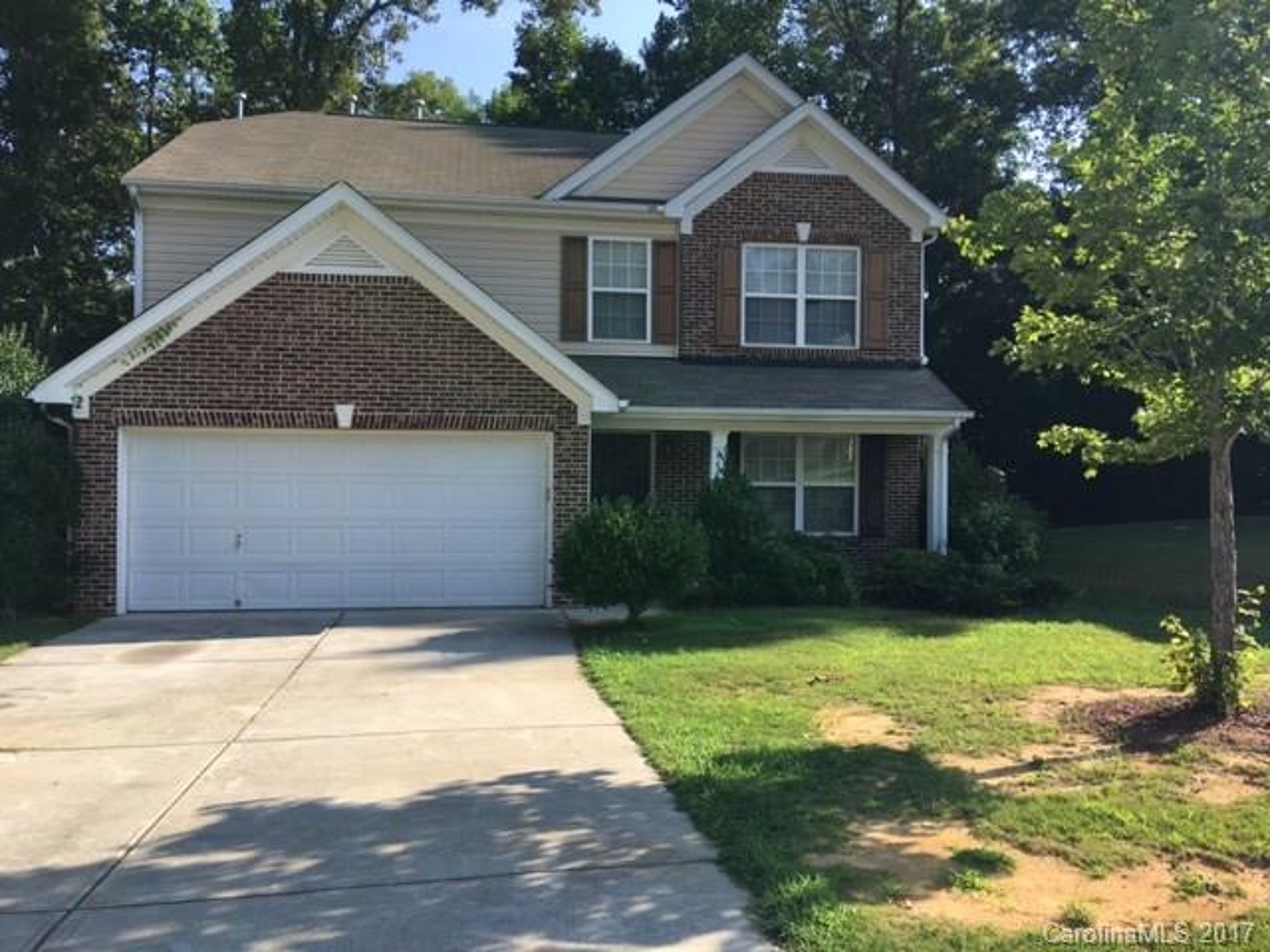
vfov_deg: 48.2
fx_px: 1064
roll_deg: -0.8
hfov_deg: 61.7
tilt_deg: +1.0
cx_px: 635
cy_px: 476
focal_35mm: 29
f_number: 2.2
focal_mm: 4.15
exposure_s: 1/761
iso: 25
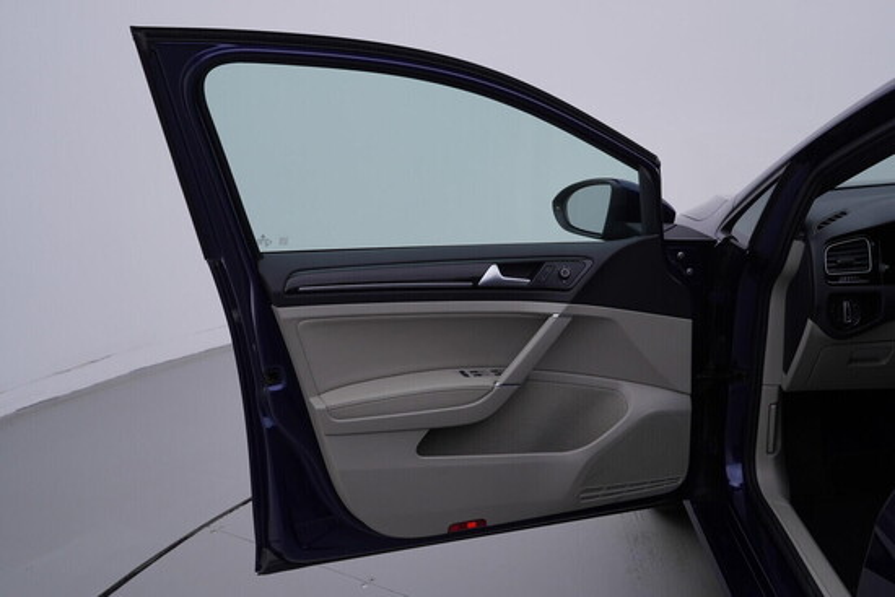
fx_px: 895
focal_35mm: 36
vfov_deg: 36.9
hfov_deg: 53.1
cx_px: 448
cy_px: 298
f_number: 4.5
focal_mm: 24
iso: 125
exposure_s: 1/100
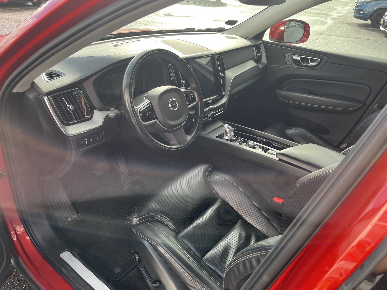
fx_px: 291
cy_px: 145
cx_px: 194
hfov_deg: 67.3
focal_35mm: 26
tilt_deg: -31.2
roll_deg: -2.4
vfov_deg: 53.1
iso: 50
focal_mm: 5.1
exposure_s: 1/388
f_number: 1.6
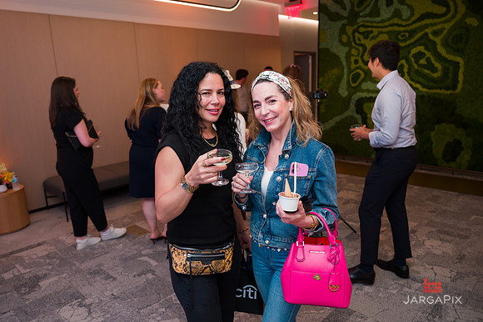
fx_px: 361
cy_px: 161
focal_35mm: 27
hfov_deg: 67.5
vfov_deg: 47.9
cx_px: 242
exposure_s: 1/160
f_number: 3.2
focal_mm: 25.5
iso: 800
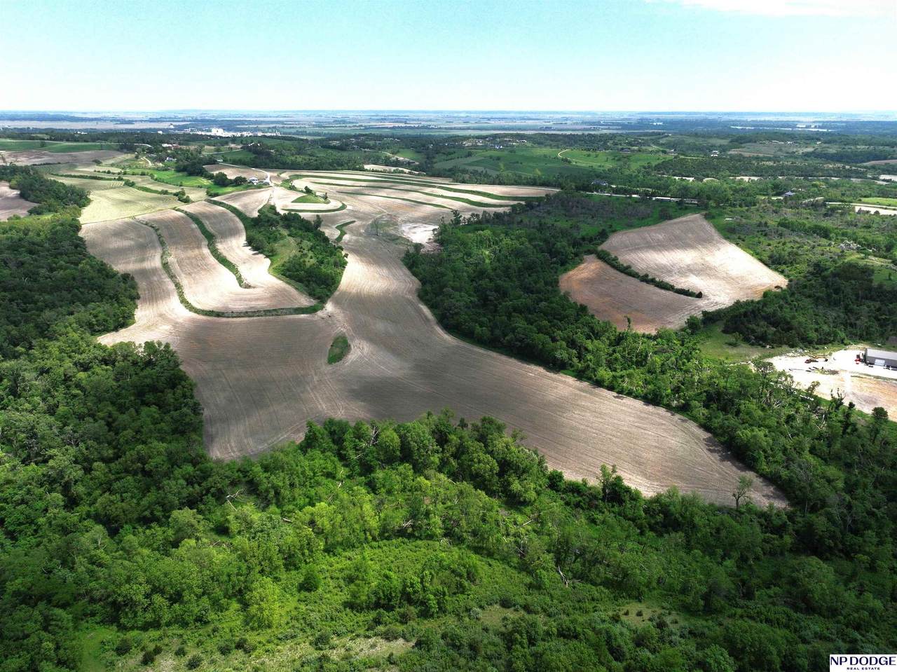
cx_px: 448
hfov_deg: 71.6
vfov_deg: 56.8
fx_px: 622
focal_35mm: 24
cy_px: 336
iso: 140
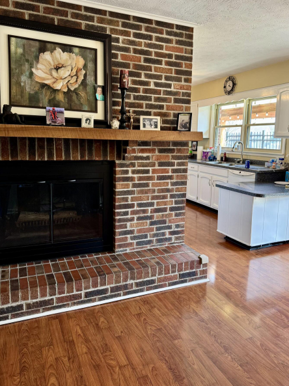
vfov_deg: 65.3
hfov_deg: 51.3
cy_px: 179
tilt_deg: -7.3
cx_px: 152
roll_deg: -1.2
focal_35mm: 27
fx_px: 301
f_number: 1.78
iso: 160
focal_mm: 6.76
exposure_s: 1/60
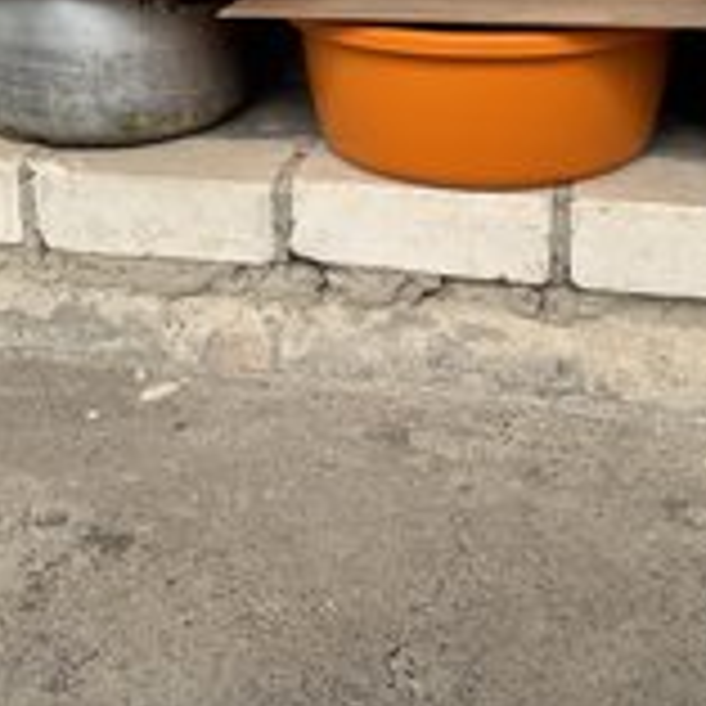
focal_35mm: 54
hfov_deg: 31.6
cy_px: 40
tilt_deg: -11.2
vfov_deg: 30.0
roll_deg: +0.7
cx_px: 378
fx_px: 1246
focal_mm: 6.76
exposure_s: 1/747
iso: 80
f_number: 1.78
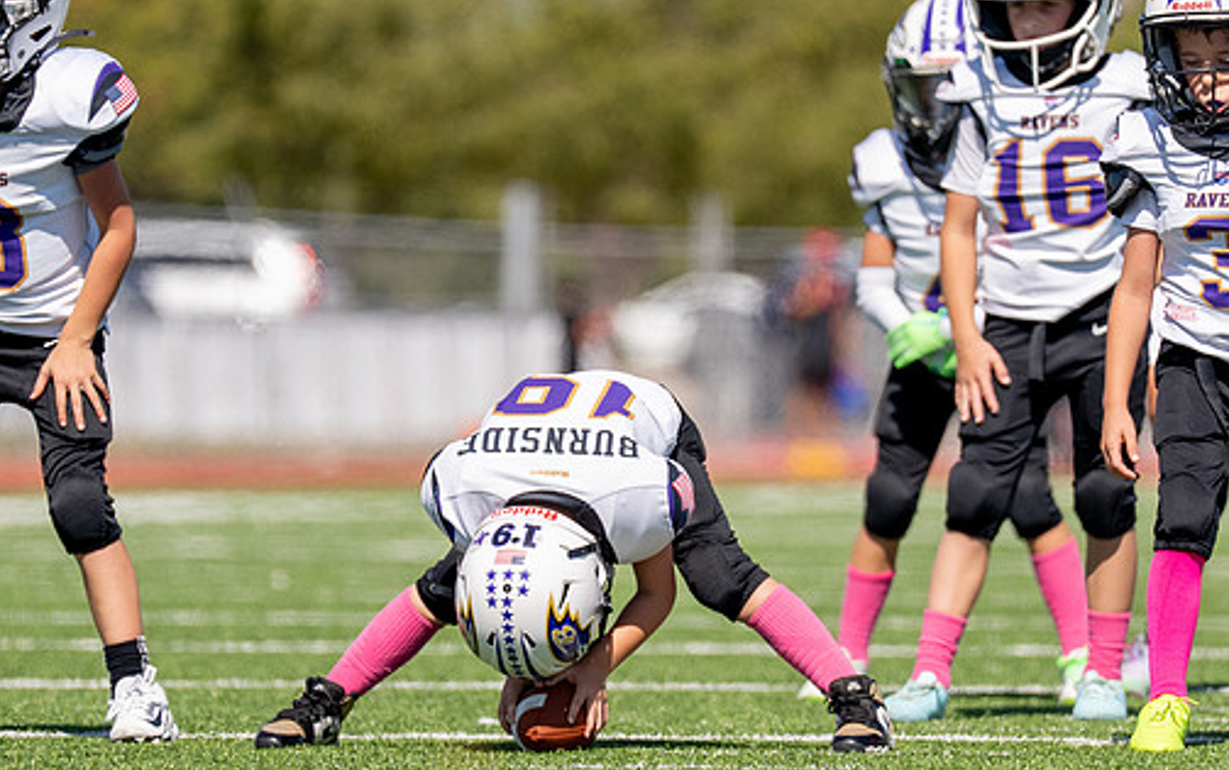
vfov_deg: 2.7
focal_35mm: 483
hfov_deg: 4.3
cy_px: 448
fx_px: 16187
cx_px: 618
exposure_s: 1/5000
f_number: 2.8
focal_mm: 200
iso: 200
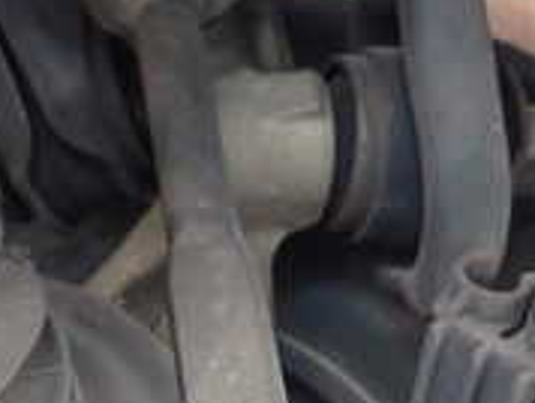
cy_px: 451
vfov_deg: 14.3
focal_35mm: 101
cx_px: 258
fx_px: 1563
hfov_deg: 19.4
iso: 640
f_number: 2.3
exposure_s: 1/30
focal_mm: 5.4
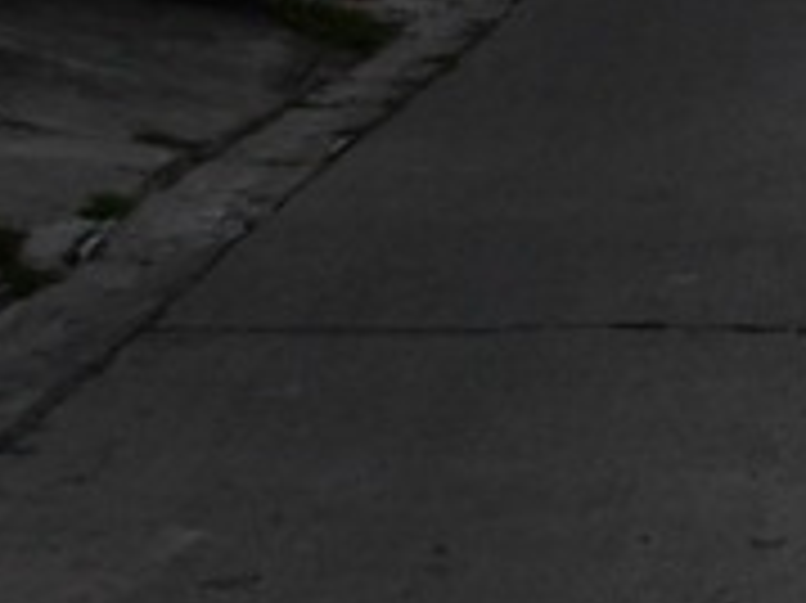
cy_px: -639
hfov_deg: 11.2
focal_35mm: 170
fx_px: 3956
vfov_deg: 8.3
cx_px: 1184
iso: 79
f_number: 2.9
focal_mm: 6.3
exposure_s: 1/443
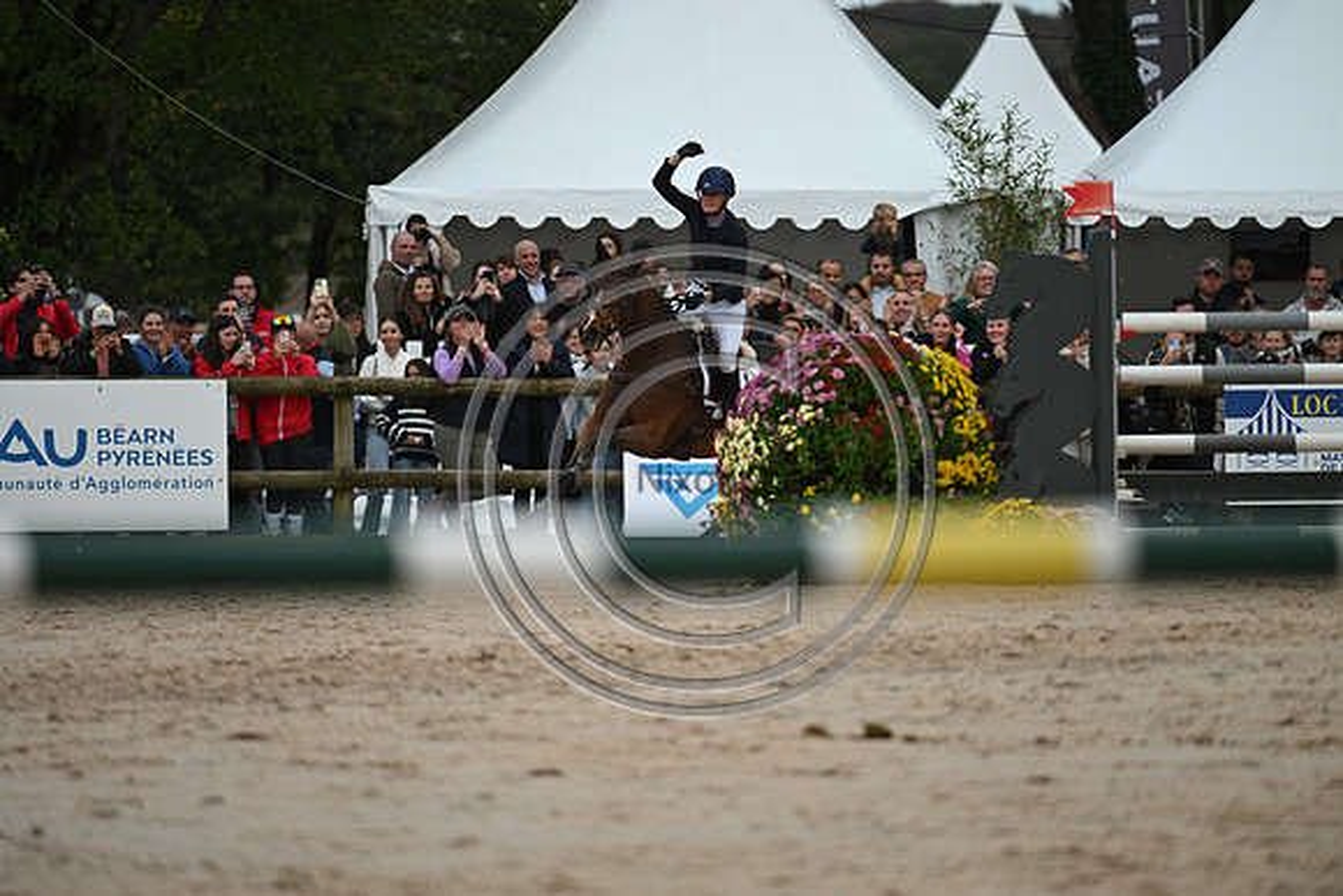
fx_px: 14925
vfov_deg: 3.4
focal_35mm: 400
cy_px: 448
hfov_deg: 5.2
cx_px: 672
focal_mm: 400
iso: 900
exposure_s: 1/1250
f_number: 4.5
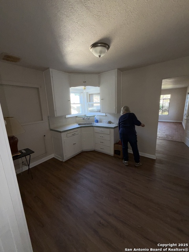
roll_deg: +2.3
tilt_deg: -10.1
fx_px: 102
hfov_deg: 85.7
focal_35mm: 14
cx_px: 94
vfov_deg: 102.1
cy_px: 126
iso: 50
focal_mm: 2.22
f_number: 2.2
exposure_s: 1/102
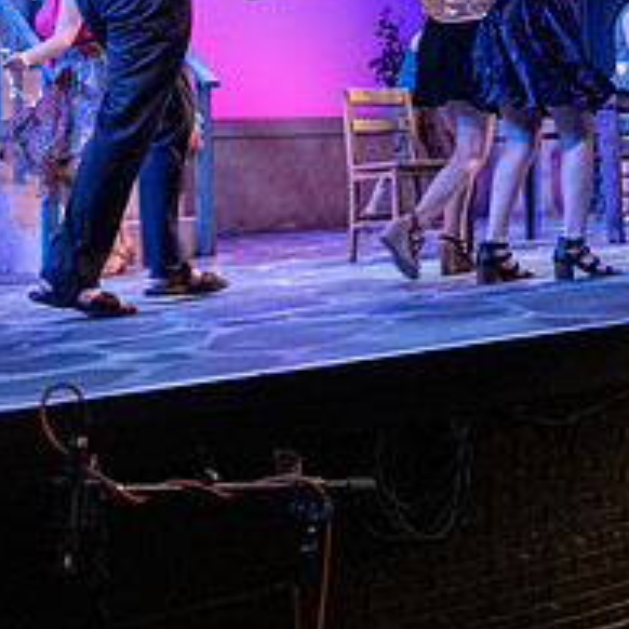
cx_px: 820
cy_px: 70
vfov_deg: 27.2
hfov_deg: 24.5
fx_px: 1254
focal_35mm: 61
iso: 6400
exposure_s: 1/200
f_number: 2.8
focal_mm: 24
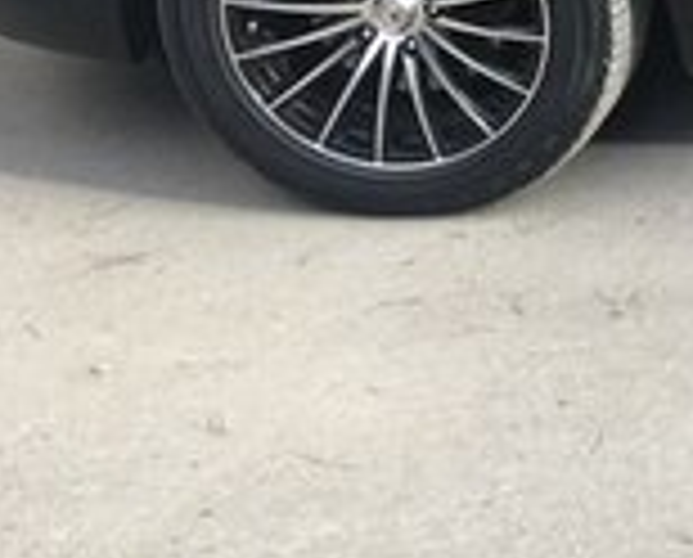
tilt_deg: -18.7
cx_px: 1395
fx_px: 2488
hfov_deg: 13.5
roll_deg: -1.3
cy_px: -268
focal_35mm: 121
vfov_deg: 12.2
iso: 25
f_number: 2.2
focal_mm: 4.15
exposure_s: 1/191
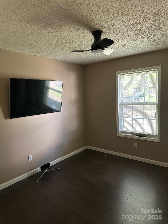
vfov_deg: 71.6
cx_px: 84
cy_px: 112
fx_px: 155
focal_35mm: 24
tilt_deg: -5.7
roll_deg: +1.1
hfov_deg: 56.8
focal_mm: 6.86
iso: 200
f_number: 1.78
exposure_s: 1/120
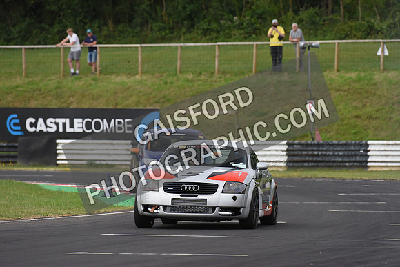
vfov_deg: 3.4
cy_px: 134
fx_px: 4445
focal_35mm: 400
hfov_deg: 5.2
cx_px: 200
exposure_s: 1/1000
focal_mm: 400
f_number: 6.3
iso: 1600
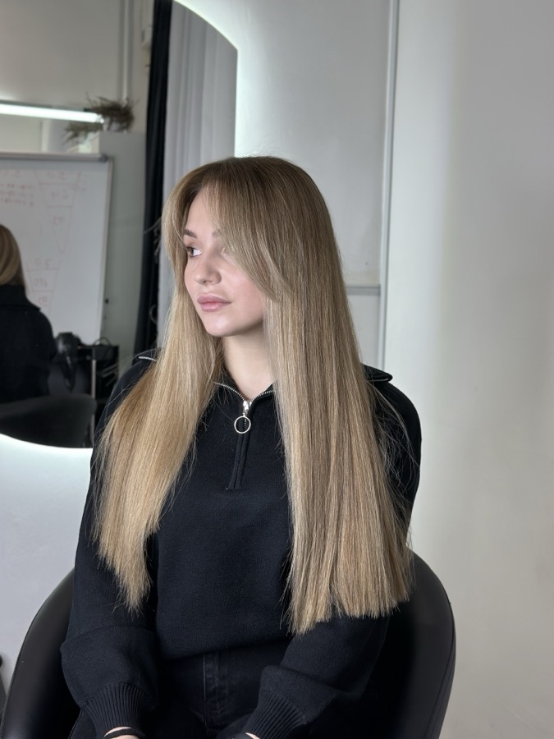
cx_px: 277
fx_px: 1024
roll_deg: -2.2
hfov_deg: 30.3
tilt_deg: -4.7
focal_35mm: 48
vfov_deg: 39.7
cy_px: 370
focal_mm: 6.86
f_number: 1.78
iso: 64
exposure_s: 1/125
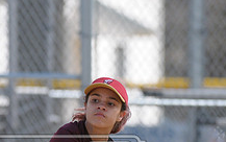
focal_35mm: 1059
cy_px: 174
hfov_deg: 2.0
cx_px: 26
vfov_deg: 1.2
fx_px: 6528
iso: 400
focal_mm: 260
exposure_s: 1/2000
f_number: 4
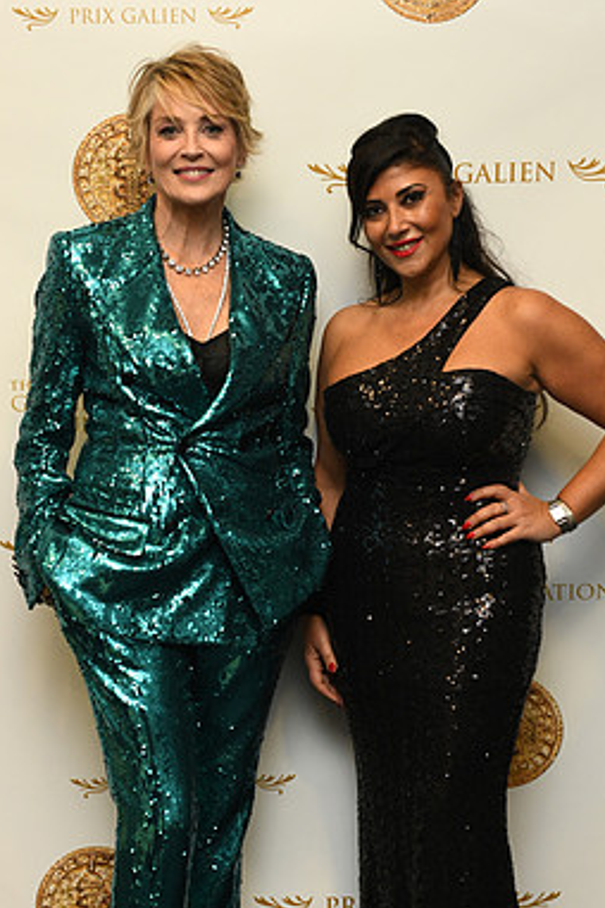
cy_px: 531
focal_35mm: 73
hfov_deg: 18.7
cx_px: 282
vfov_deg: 27.7
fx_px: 1840
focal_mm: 48
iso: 2000
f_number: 5.6
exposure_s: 1/125
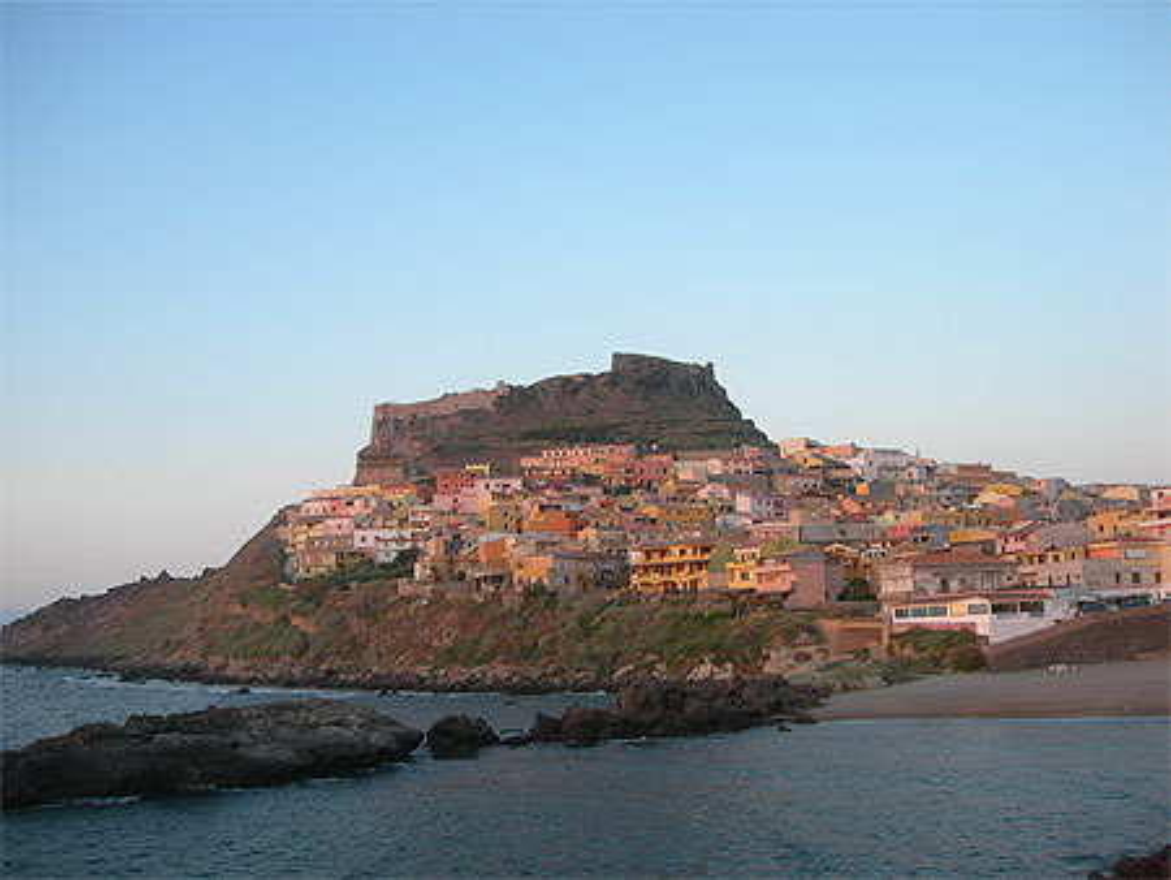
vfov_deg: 37.8
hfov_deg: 49.0
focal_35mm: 38
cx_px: 586
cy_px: 440
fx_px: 1286
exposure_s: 1/58.3
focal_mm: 7.8
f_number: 2.8
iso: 50
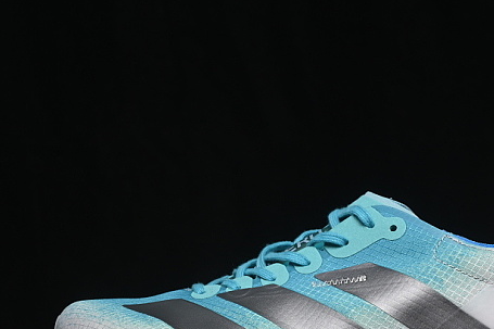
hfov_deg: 15.5
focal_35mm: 132
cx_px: 356
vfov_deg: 10.3
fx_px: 1811
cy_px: 268
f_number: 6.3
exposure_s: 1/60
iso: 160
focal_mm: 50
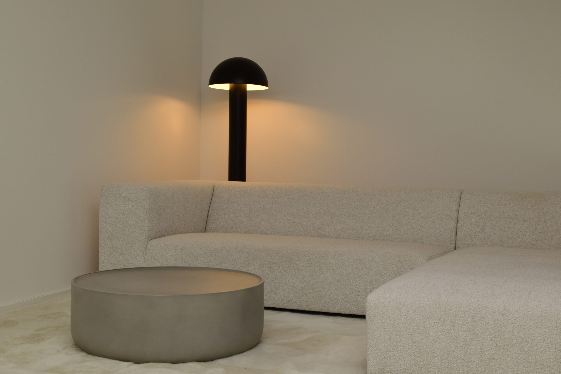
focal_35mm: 52
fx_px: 818
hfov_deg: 37.8
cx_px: 280
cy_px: 187
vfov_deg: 25.8
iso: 400
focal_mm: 35
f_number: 6.3
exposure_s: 1/80
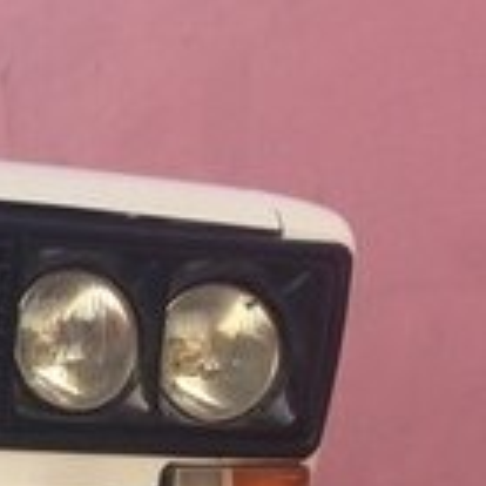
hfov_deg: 13.0
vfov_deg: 13.2
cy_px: 780
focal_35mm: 123
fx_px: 1954
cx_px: -349
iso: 32
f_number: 2.2
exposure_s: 1/119
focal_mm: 4.15
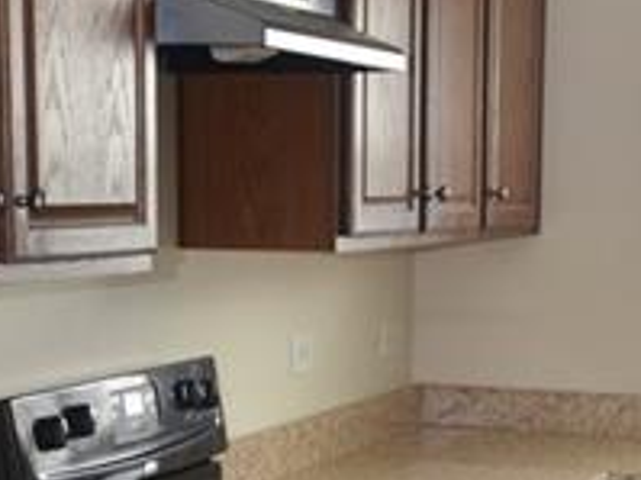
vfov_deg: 14.4
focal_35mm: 100
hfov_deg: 19.6
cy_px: 548
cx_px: 383
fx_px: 1851
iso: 400
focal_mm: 18
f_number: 3.5
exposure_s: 1/80
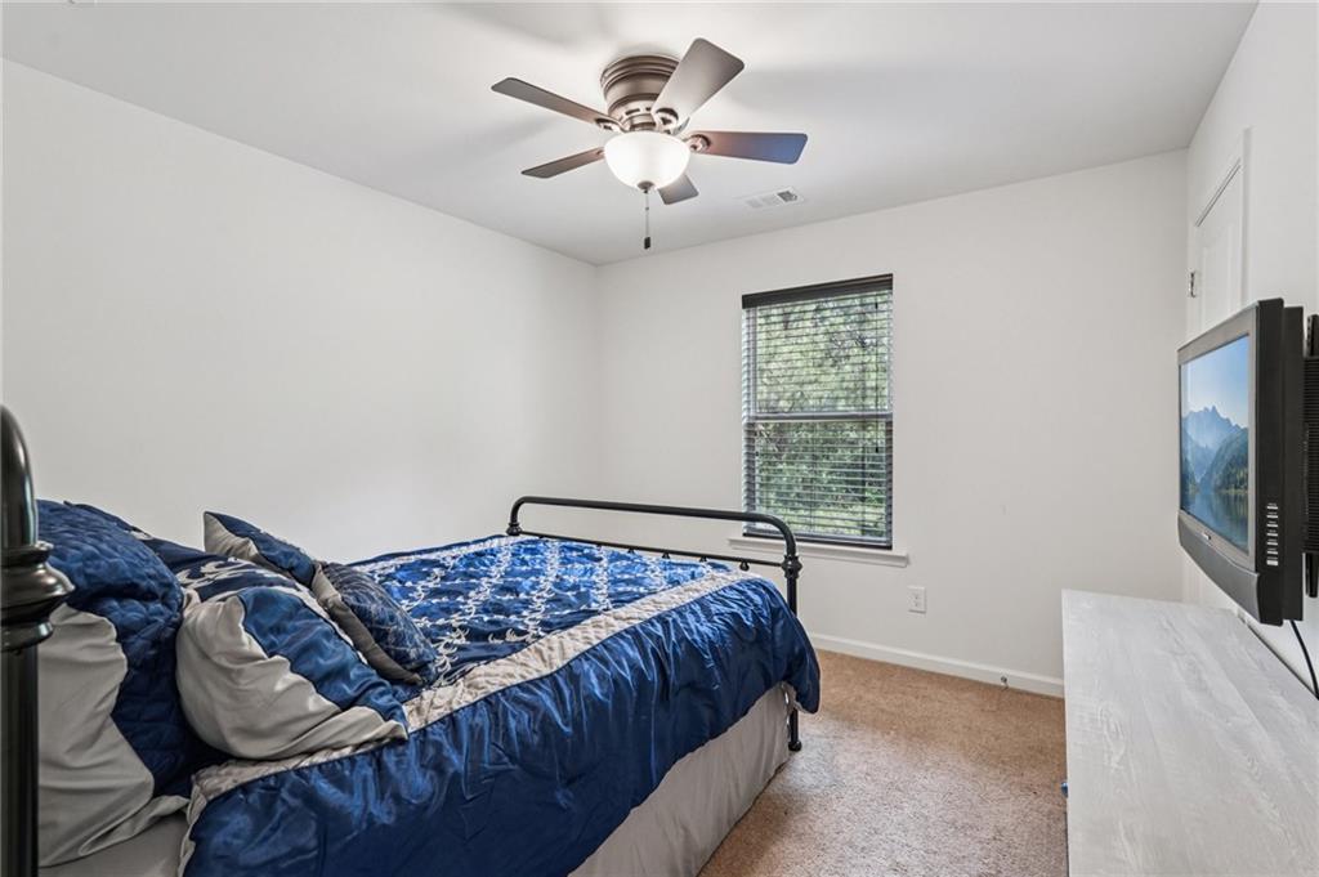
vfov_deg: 72.0
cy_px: 438
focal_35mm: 16
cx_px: 660
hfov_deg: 95.0
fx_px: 604
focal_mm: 16.5
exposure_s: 1/13
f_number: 8
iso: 800
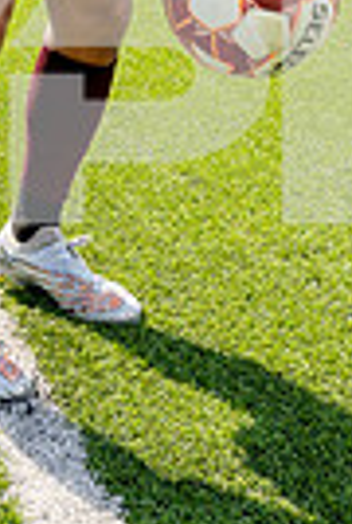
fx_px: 1269
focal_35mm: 87
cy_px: -168
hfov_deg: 15.4
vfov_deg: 21.1
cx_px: -27
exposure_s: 1/250
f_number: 11
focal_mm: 26
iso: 320
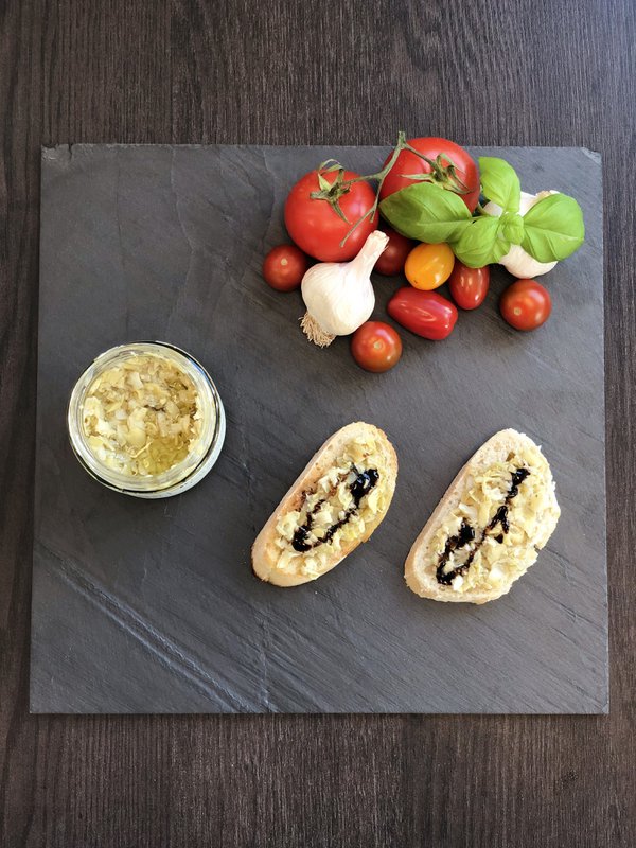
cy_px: 424
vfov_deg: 36.8
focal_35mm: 52
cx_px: 318
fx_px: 1274
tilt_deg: -83.3
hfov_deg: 28.0
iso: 50
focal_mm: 6
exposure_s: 1/60
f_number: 2.4
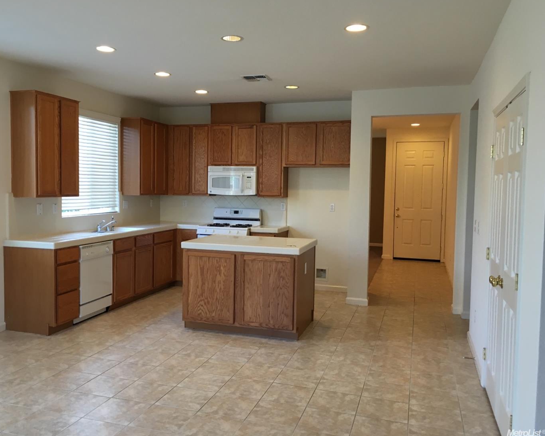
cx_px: 248
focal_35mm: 31
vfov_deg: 47.1
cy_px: 213
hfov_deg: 57.1
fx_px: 500
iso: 64
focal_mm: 4.15
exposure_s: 1/30
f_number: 2.2
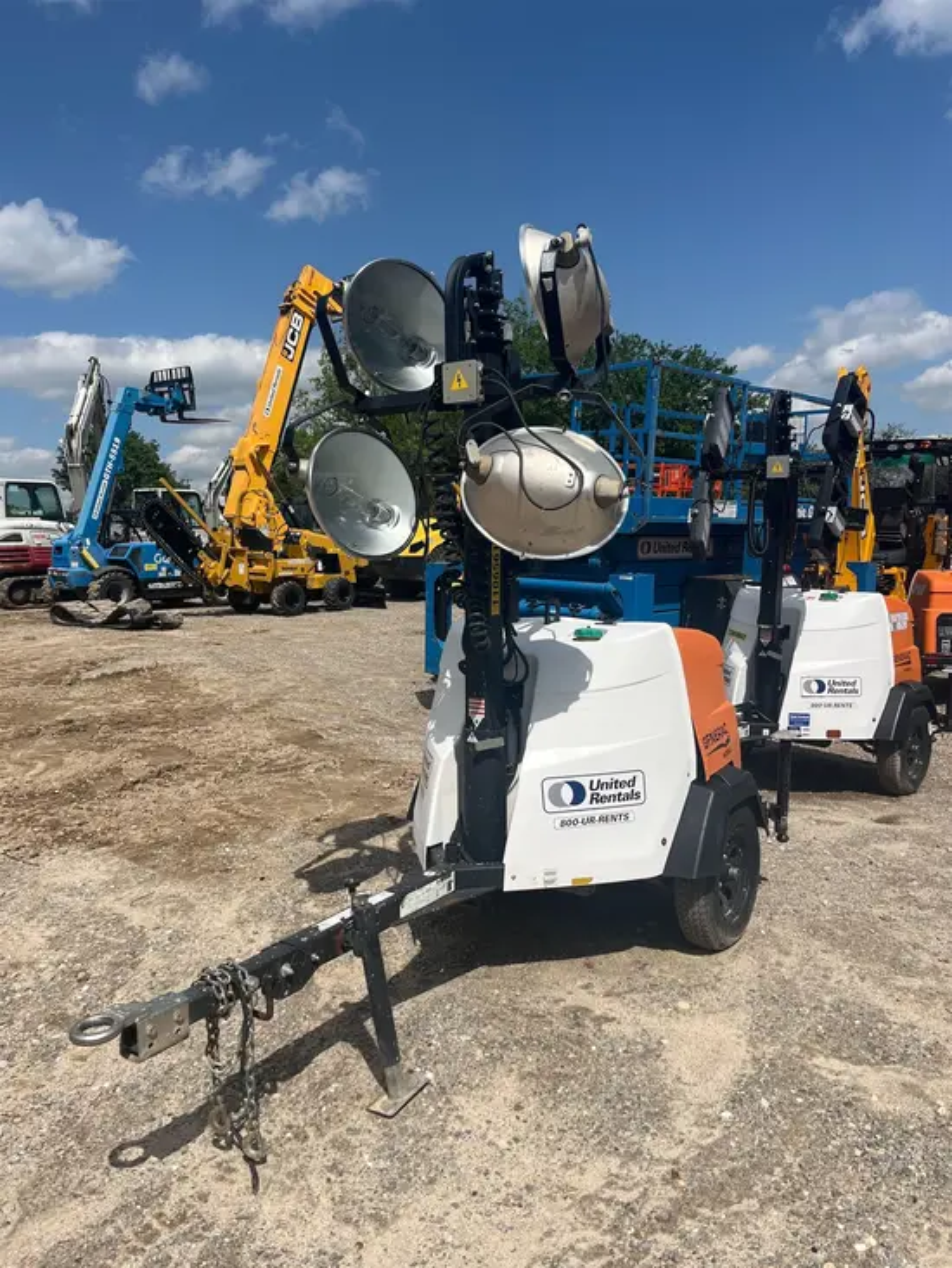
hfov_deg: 53.1
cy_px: 634
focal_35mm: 26
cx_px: 476
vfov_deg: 67.3
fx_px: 953
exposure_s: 1/7353
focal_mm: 5.1
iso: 50
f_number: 1.6
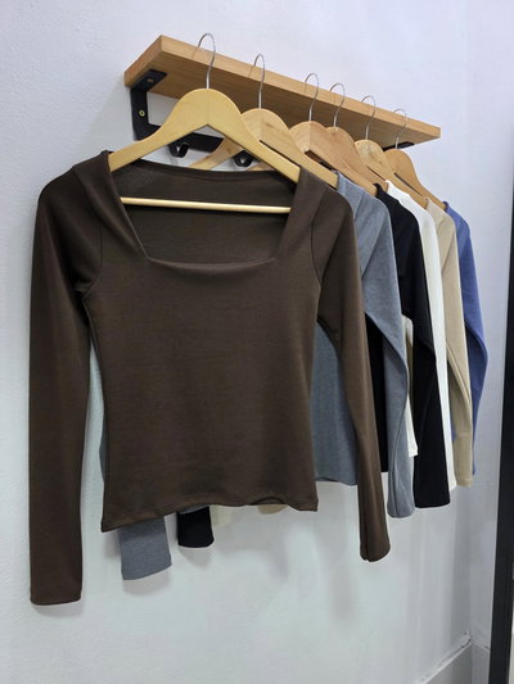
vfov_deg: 73.9
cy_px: 342
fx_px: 455
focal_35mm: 23
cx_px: 257
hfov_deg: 58.9
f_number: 1.7
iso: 320
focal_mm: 6.3
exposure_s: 1/101
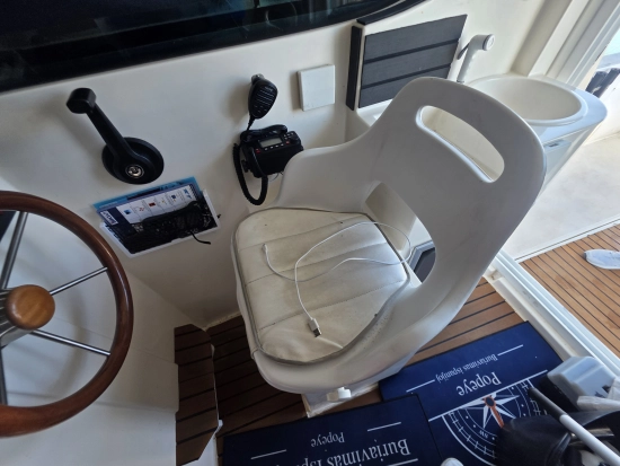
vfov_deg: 90.0
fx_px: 233
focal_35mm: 13
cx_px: 310
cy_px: 233
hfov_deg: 106.2
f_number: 1.9
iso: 64
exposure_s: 1/100
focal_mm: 2.2
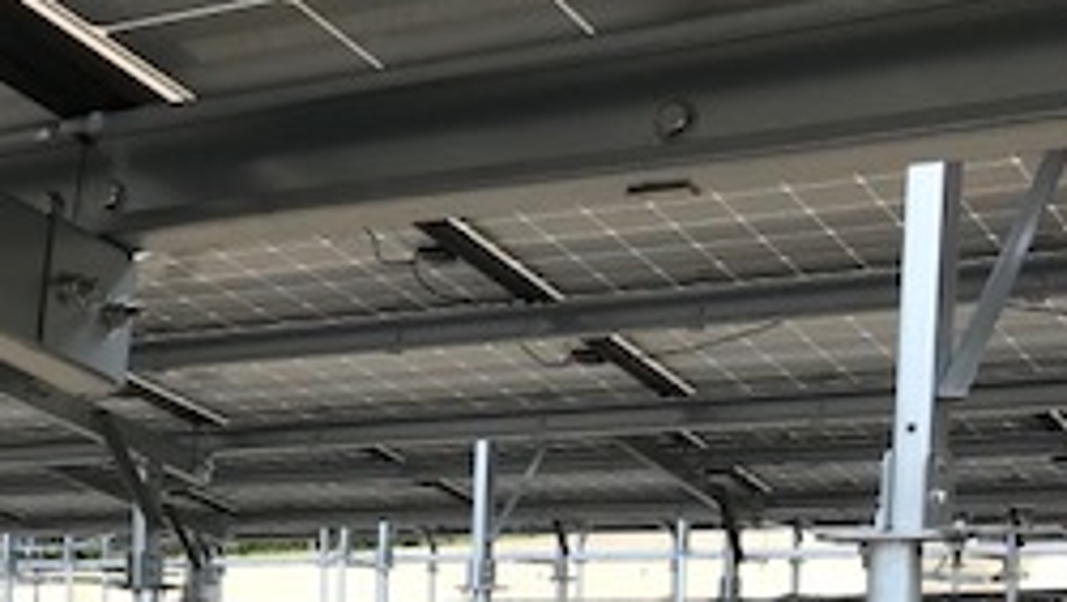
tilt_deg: -2.6
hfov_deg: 24.8
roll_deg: -1.1
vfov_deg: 14.8
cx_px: -171
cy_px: 807
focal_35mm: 78
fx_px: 2208
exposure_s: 1/689
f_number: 1.8
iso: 20
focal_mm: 3.99
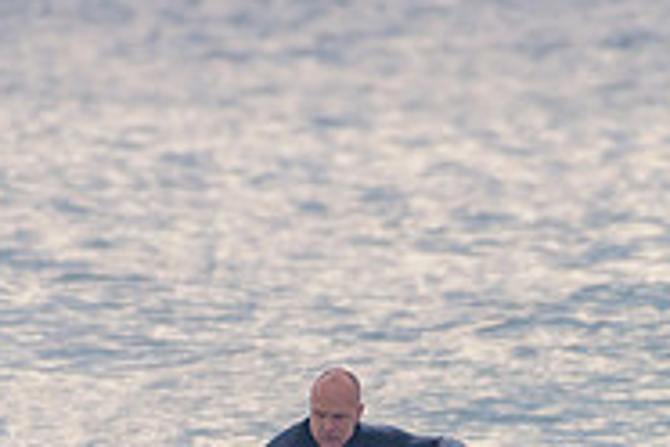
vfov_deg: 0.7
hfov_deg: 1.1
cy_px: 497
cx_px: 361
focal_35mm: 1910
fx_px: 35544
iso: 400
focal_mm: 500
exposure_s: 1/1250
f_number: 5.6
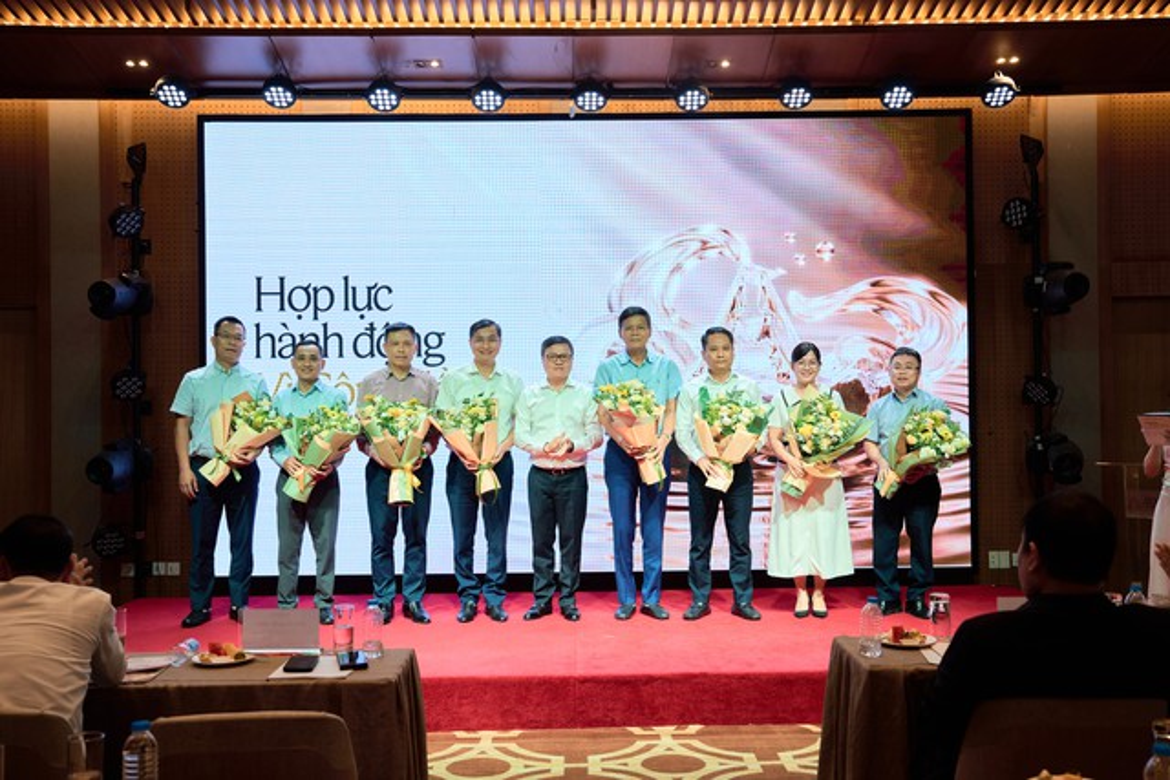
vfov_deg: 36.0
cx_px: 585
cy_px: 390
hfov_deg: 51.9
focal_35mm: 37
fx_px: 1203
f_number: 4
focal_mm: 37
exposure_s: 1/125
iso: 640
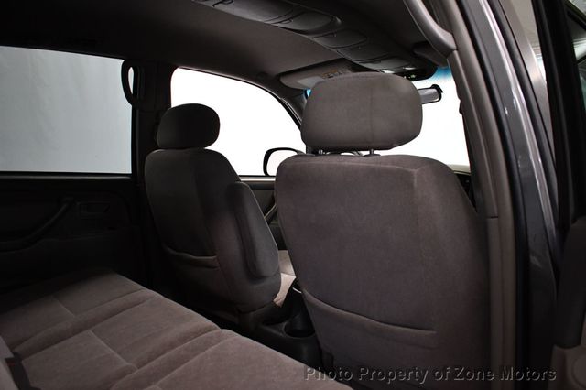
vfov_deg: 42.3
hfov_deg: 60.3
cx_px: 293
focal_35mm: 31
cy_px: 195
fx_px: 504
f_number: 3.8
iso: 1800
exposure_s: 1/125
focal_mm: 21
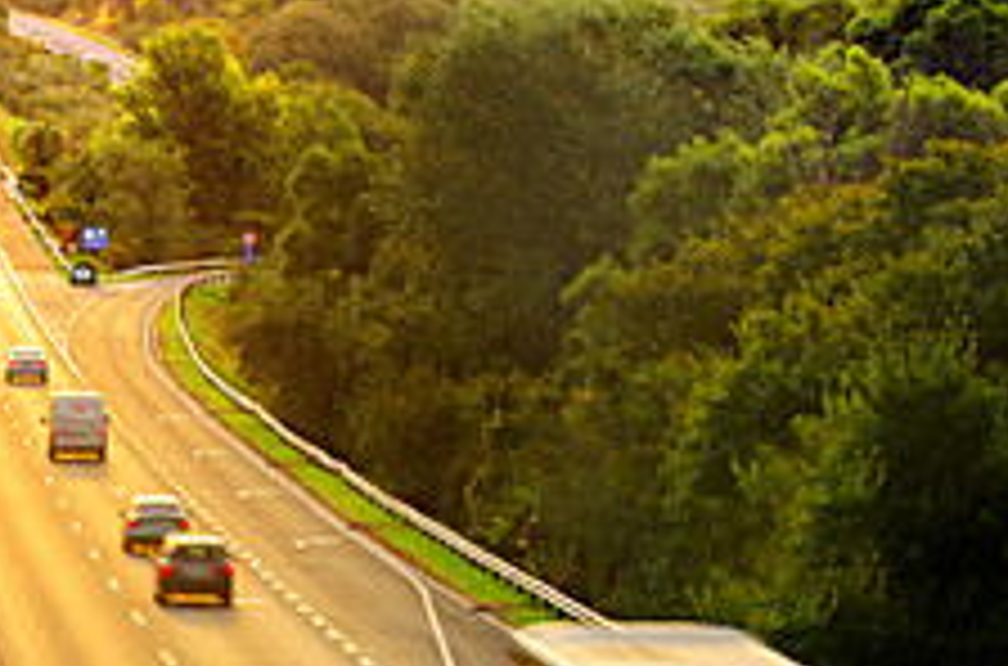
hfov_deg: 6.1
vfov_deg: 4.1
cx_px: -81
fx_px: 9354
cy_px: 500
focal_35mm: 335
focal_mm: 50
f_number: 16
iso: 100
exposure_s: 1/8
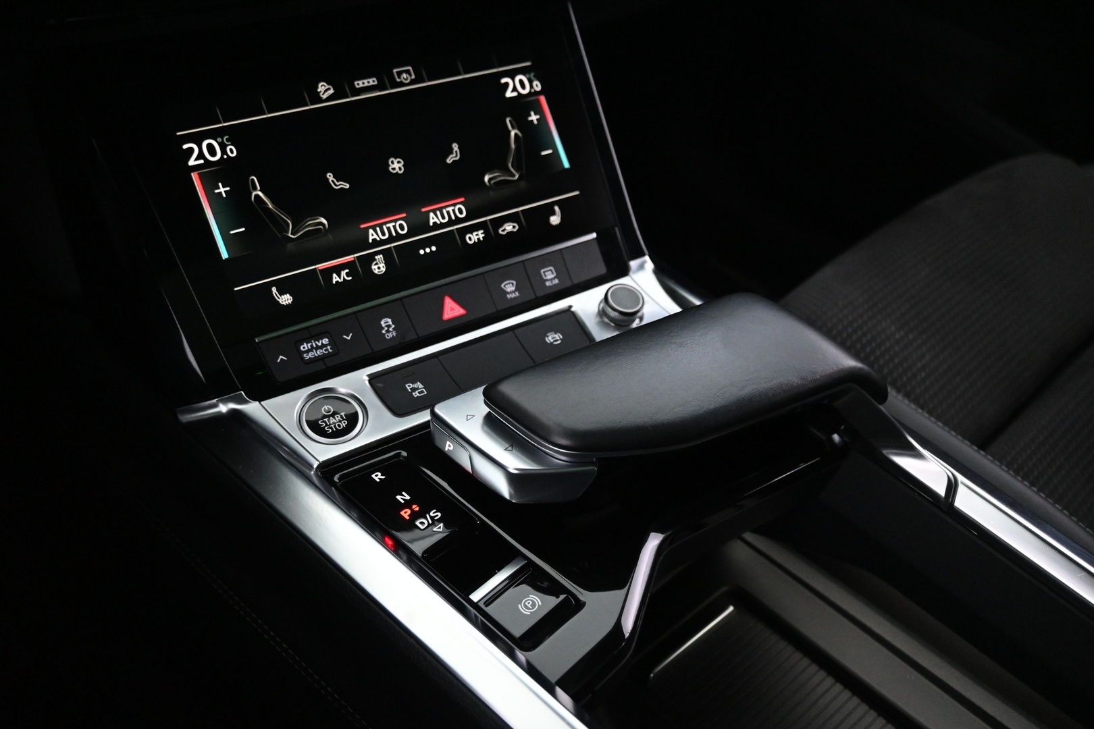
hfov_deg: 60.7
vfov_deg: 42.6
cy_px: 364
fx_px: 934
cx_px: 547
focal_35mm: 31
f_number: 3.8
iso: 4500
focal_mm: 20.5
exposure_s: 1/30
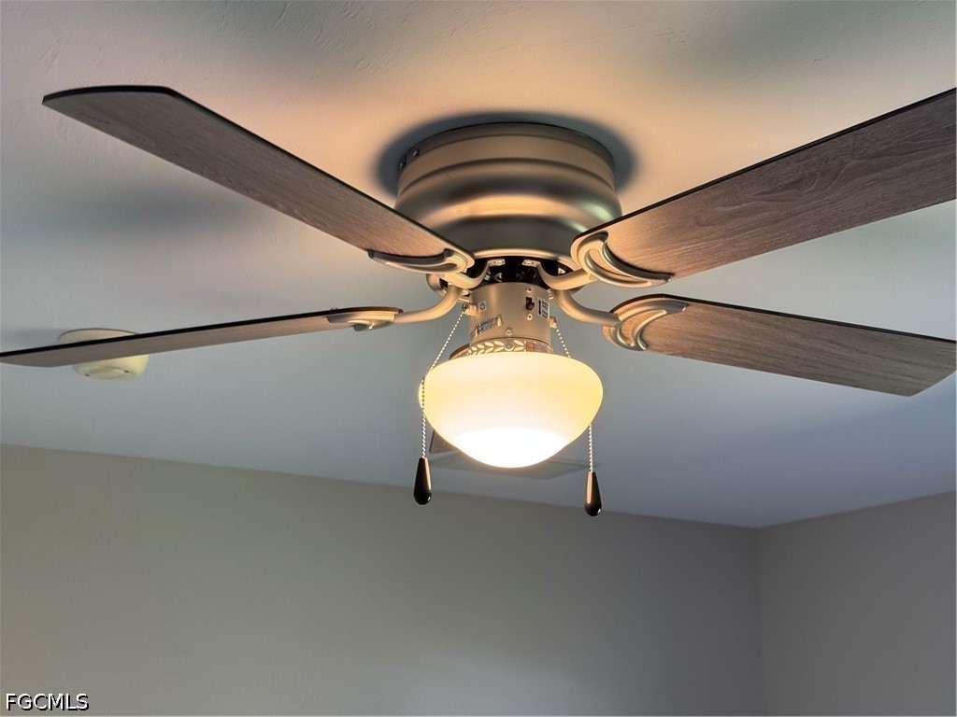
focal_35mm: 48
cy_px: 358
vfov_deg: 30.3
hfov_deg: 39.7
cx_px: 478
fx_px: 1327
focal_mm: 6.76
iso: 64
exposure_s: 1/60
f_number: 1.78
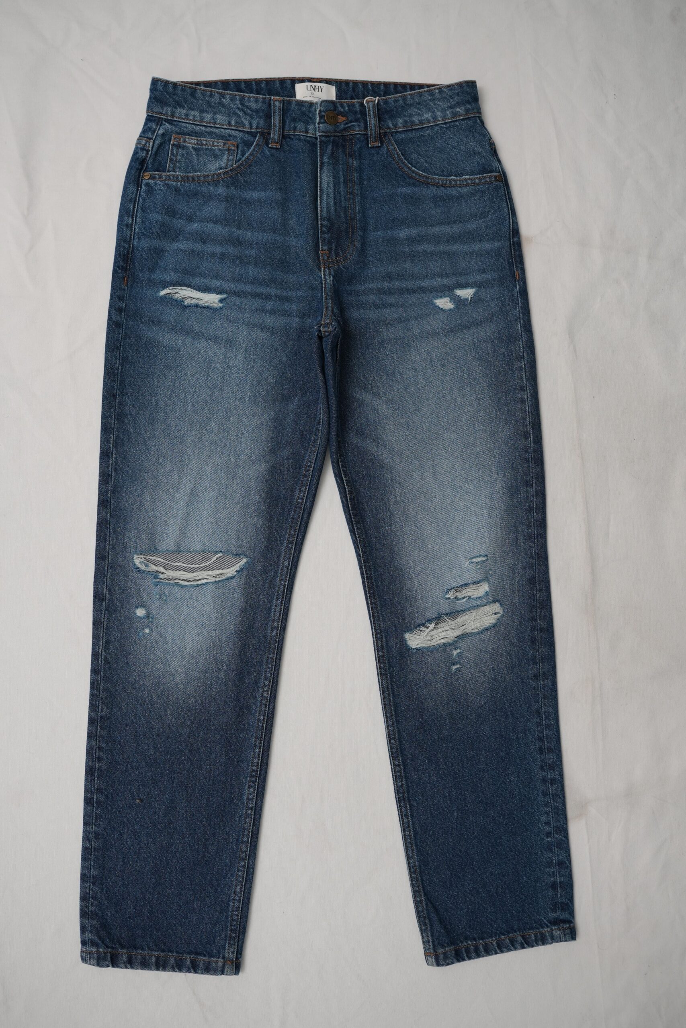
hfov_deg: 37.9
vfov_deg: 54.4
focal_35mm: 35
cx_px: 343
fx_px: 1000
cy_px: 514
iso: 400
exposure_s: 1/125
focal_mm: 35
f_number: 4.5
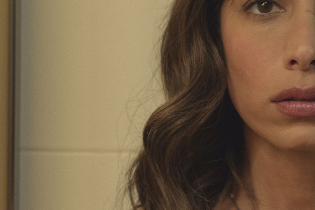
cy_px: 183
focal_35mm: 251
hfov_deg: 8.2
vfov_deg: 5.5
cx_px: 144
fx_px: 2196
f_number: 4
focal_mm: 75
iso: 1250
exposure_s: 1/125
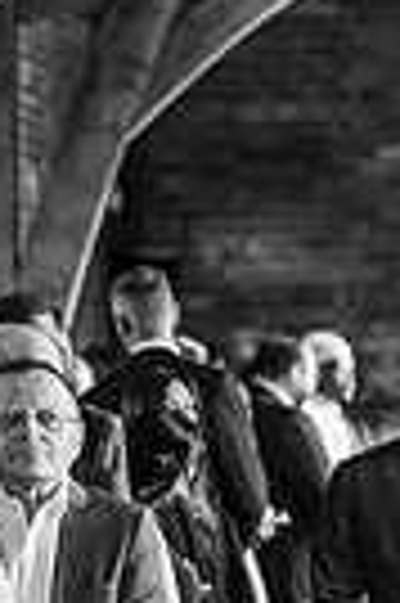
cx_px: 537
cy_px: 378
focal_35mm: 286
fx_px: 4779
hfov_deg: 4.8
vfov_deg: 7.2
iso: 1400
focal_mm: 85
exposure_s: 1/200
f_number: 1.8
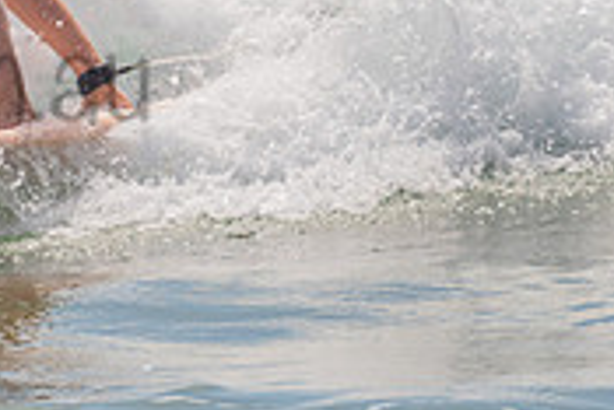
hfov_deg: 1.0
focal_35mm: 2028
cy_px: 31
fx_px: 34616
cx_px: 10
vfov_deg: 0.7
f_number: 5.6
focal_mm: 500
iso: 125
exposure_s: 1/640
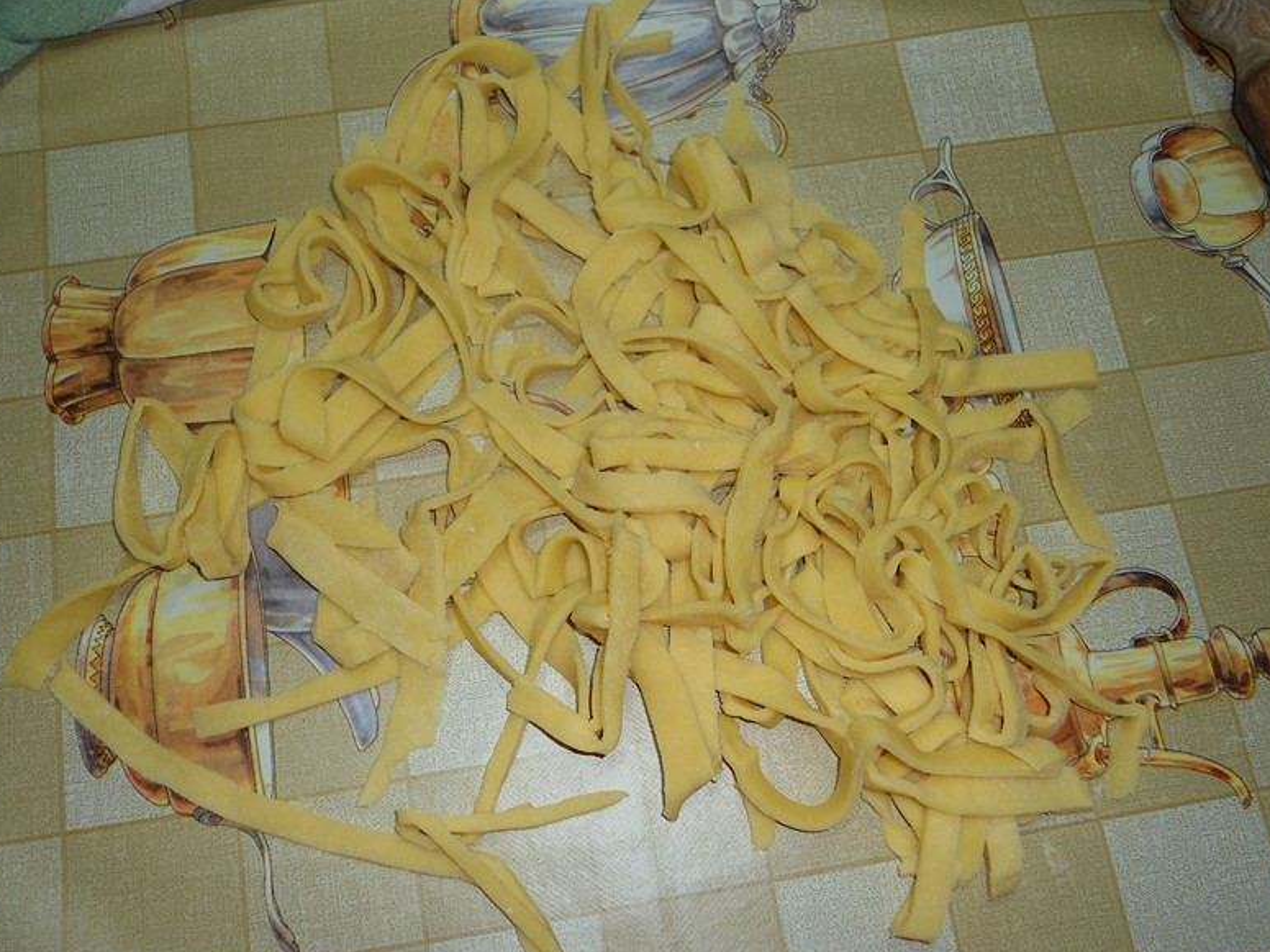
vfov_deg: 44.1
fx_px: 1174
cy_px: 487
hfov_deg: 56.8
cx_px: 631
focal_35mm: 32
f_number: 3
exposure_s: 1/40
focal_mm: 5.6
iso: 80
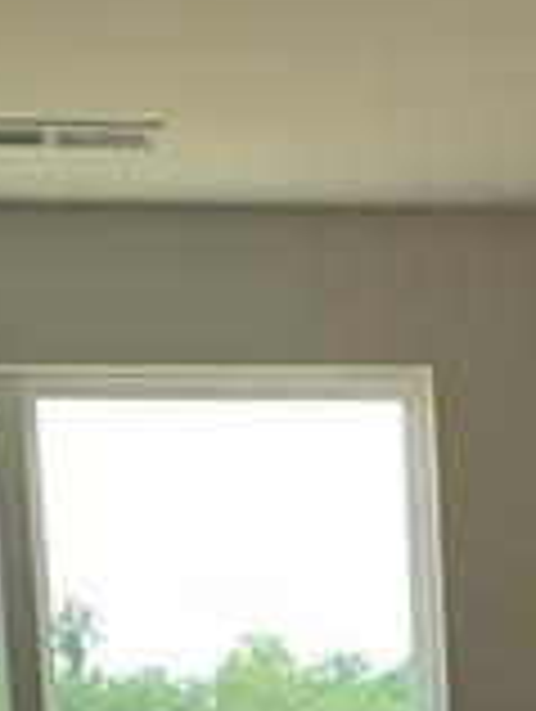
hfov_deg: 11.6
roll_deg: +1.3
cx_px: 613
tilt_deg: -11.8
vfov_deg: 13.3
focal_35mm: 126
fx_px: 2594
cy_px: 1440
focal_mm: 4.25
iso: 32
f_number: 1.8
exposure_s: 1/121
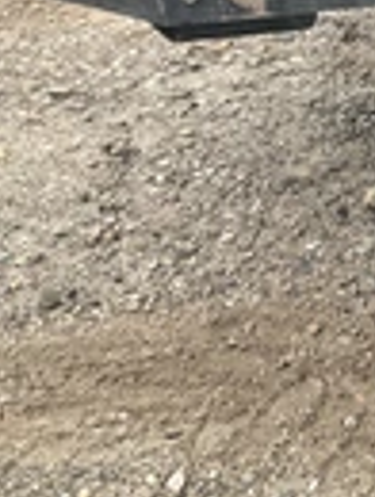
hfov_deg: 14.6
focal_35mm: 89
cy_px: 172
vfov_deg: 21.9
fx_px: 1281
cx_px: 670
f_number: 1.8
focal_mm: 3
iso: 64
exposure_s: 1/122
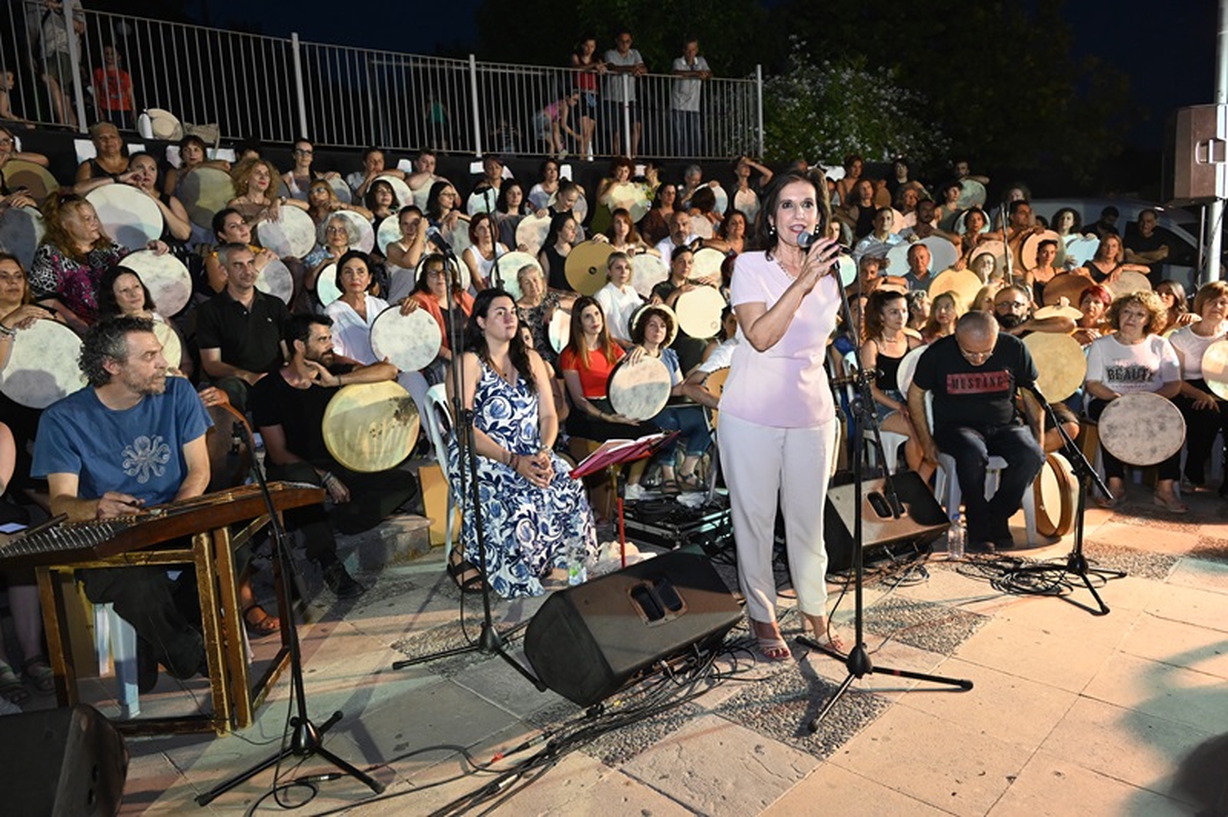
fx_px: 818
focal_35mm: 24
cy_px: 408
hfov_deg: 73.8
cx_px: 614
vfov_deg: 53.1
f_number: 5
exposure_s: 1/125
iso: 3200
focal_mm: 24
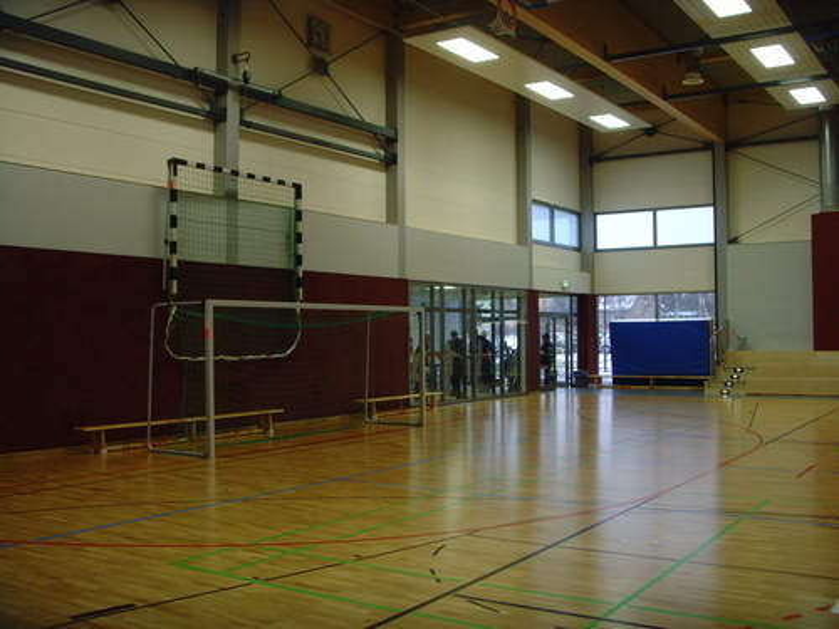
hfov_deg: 47.9
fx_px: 945
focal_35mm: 39
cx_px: 420
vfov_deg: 36.8
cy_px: 314
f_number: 3.5
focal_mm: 6.6
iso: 200
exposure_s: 1/45
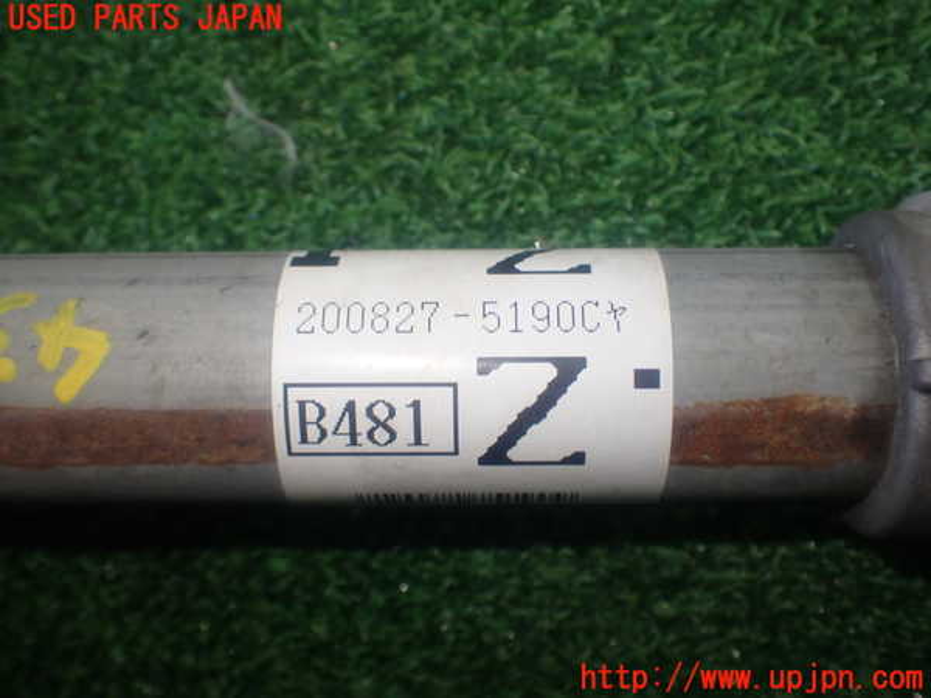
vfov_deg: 37.7
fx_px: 1022
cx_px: 466
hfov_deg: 49.0
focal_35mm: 38
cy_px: 349
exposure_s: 1/80
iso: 200
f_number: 2.7
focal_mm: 6.83
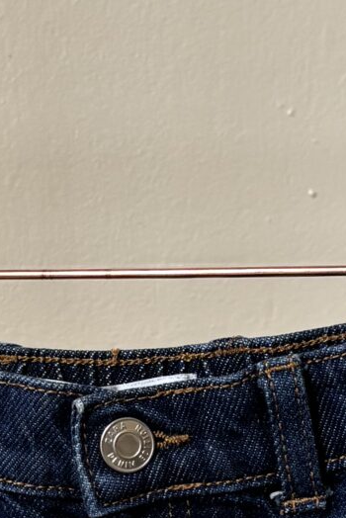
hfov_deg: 10.4
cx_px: 121
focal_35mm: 132
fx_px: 1900
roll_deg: -0.1
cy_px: 403
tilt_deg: +0.0
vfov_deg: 15.4
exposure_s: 1/60
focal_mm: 5.96
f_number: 1.6
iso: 160
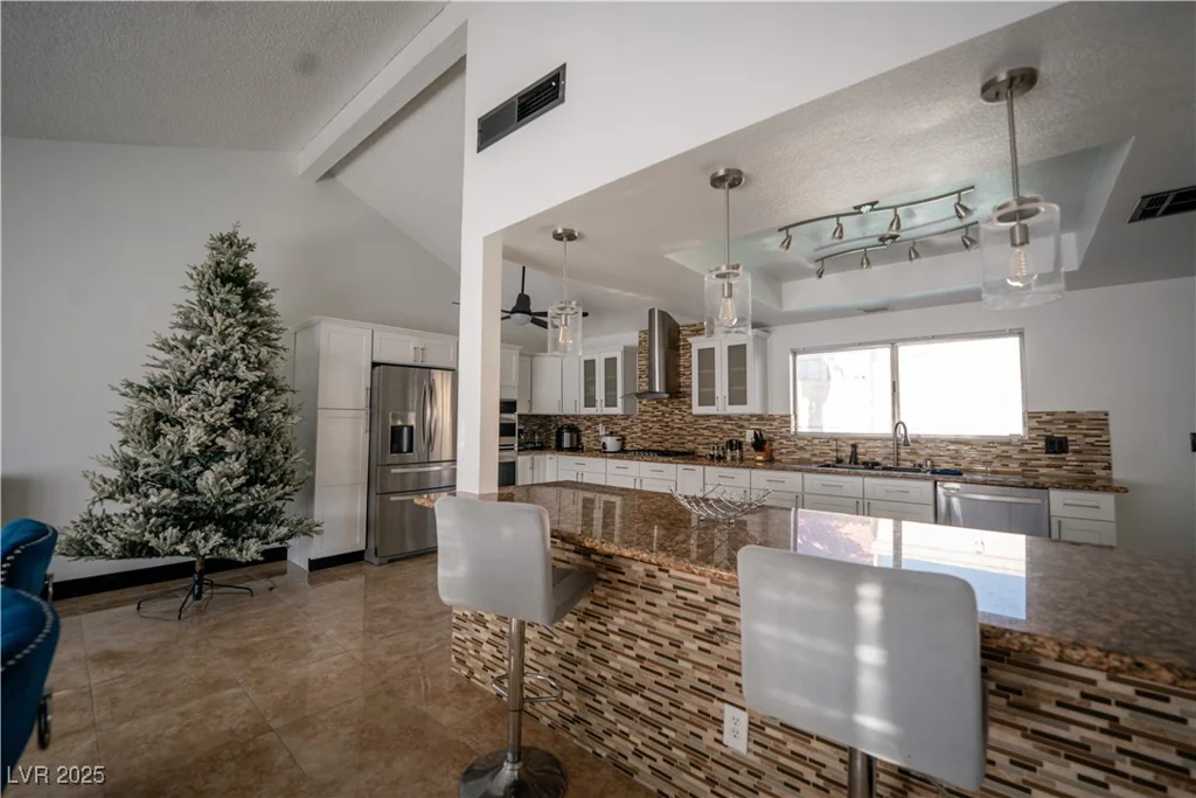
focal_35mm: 14
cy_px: 399
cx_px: 598
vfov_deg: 81.2
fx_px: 465
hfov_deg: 104.2
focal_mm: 14
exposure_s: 1/160
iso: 200
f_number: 4
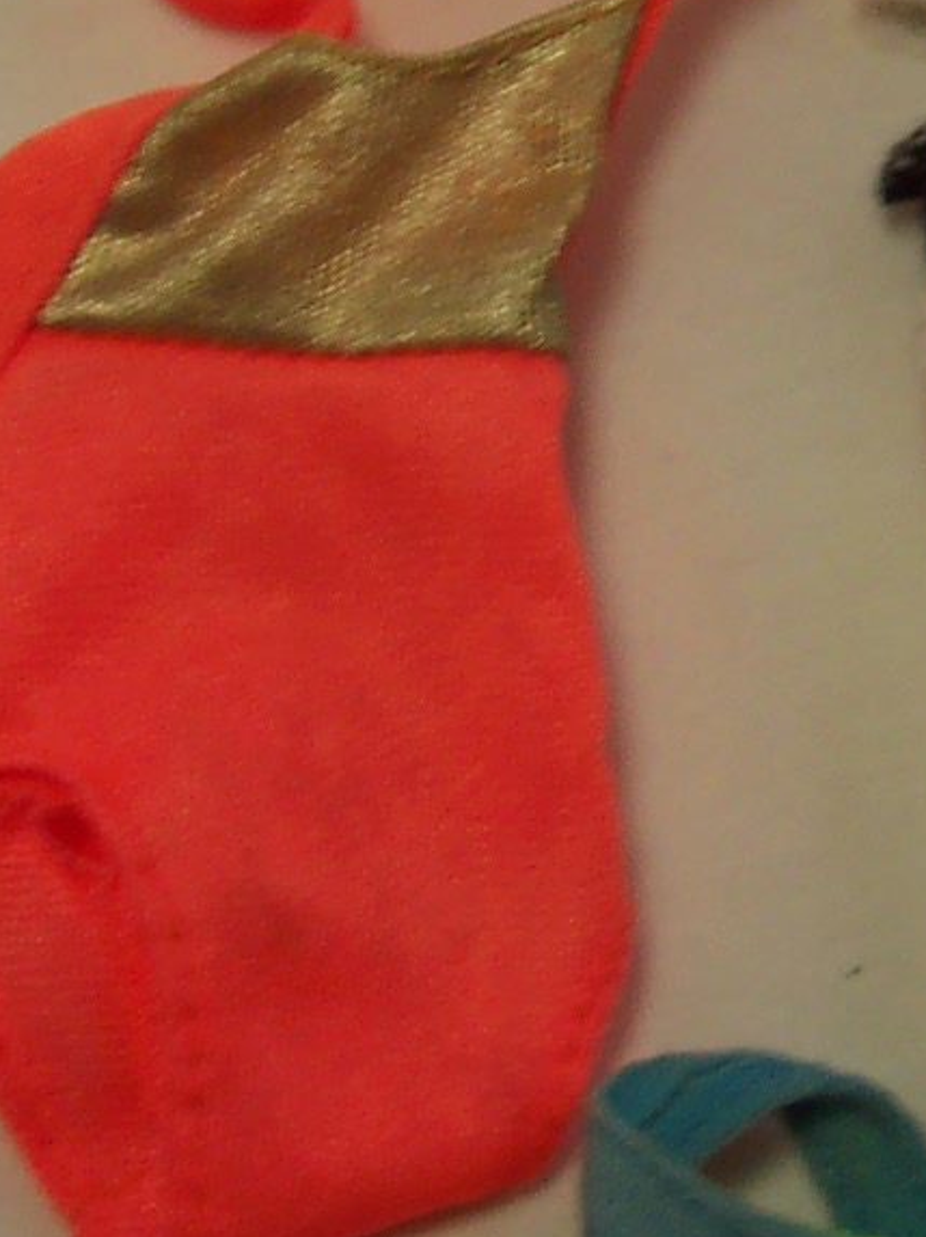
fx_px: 3821
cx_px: 1047
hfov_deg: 13.5
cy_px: 307
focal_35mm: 107
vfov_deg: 18.3
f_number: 2.8
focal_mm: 5.6
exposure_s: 1/90
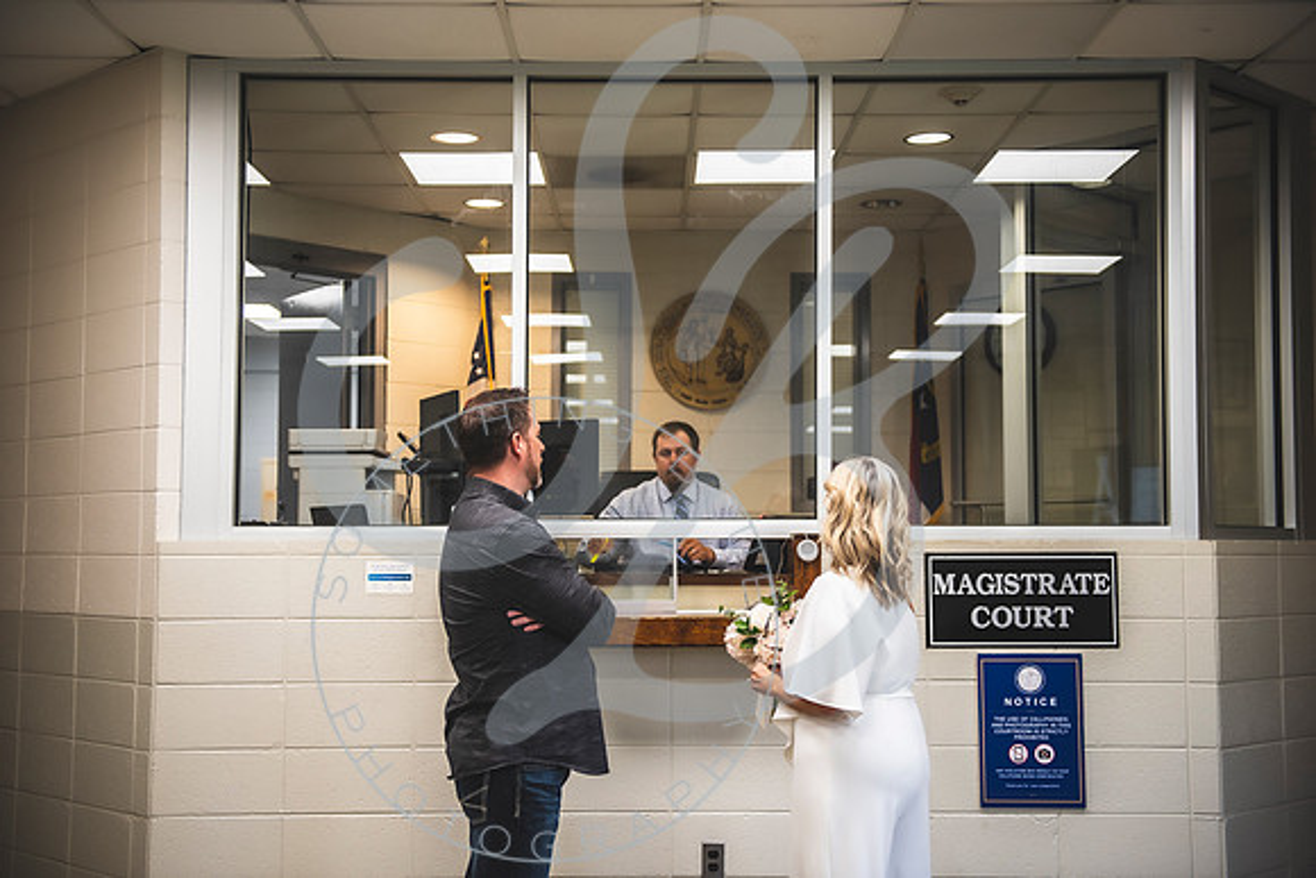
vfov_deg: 29.7
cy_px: 439
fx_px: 1653
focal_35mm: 45
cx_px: 658
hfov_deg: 43.4
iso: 500
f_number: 2.8
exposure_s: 1/160
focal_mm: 45
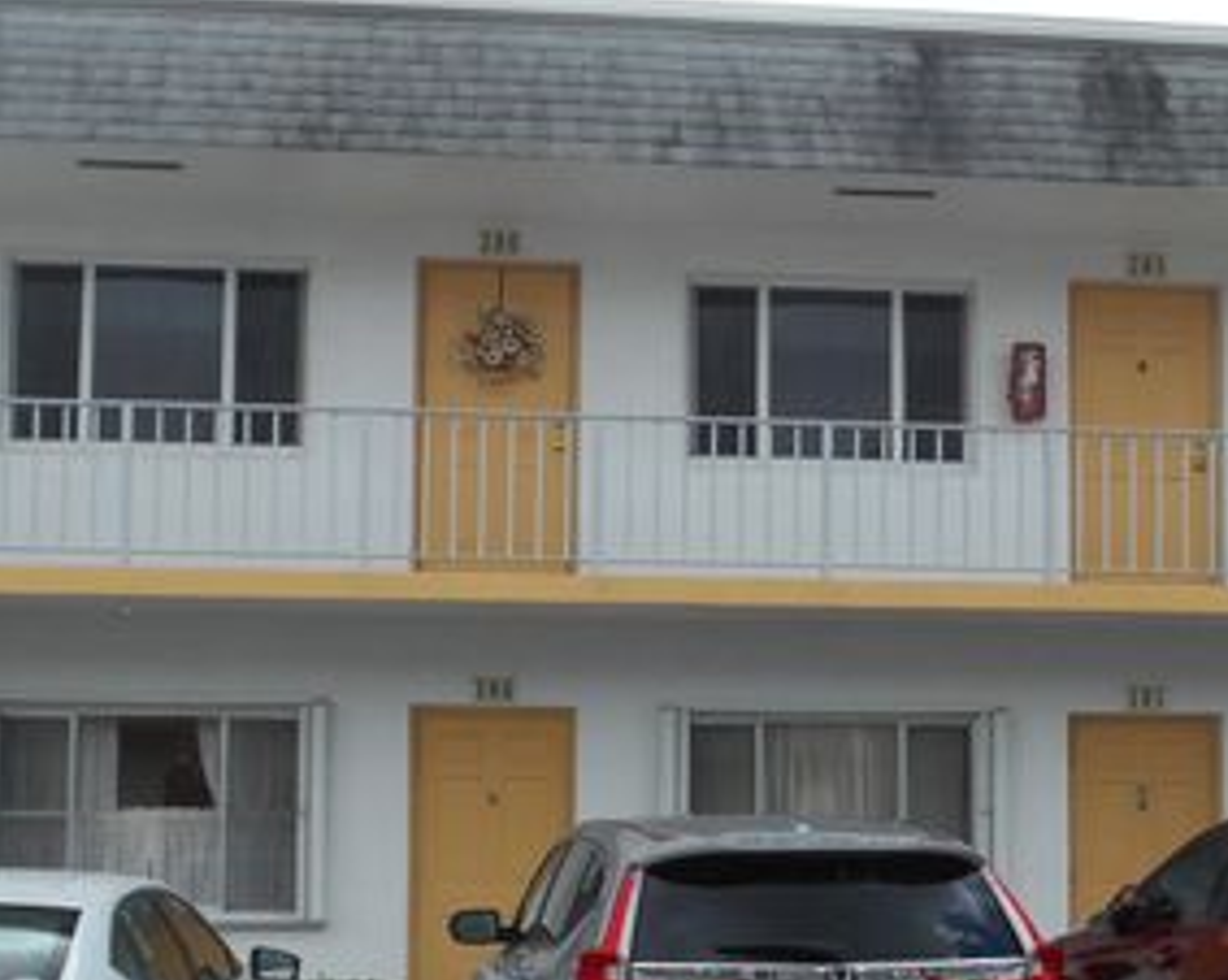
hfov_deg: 29.5
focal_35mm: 64
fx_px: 2324
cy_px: 672
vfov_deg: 23.7
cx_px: 755
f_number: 4
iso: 80
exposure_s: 1/400
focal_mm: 5.2
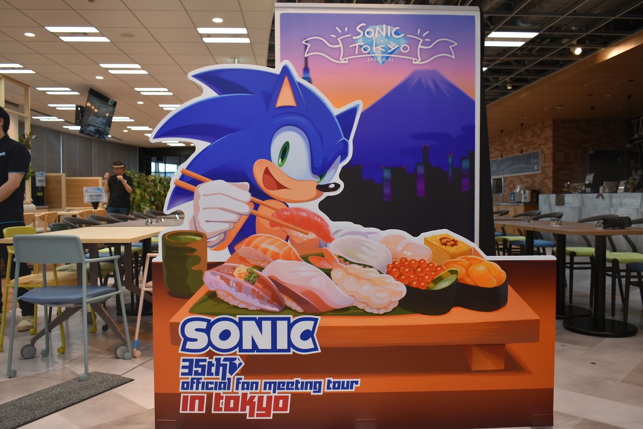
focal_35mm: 30
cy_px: 214
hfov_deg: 61.9
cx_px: 322
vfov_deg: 43.6
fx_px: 536
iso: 400
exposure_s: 1/100
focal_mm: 20
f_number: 5
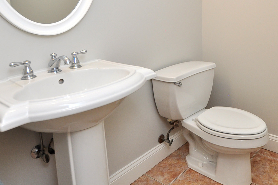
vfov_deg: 40.3
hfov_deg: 58.5
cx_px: 194
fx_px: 239
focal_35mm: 31
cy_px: 33
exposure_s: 1/80
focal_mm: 11
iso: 250
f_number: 4.5
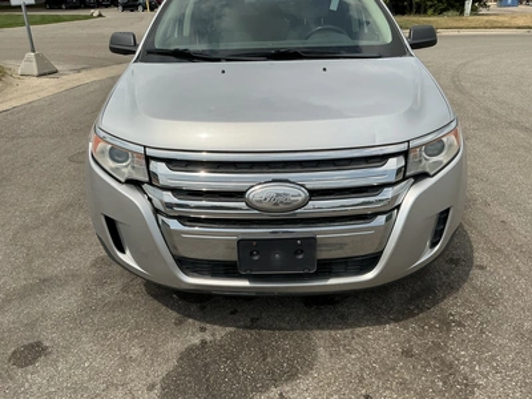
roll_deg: -0.7
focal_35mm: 28
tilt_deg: -23.2
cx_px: 266
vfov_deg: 49.7
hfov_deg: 63.4
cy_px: 200
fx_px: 430
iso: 25
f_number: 1.8
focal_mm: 3
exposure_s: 1/3534
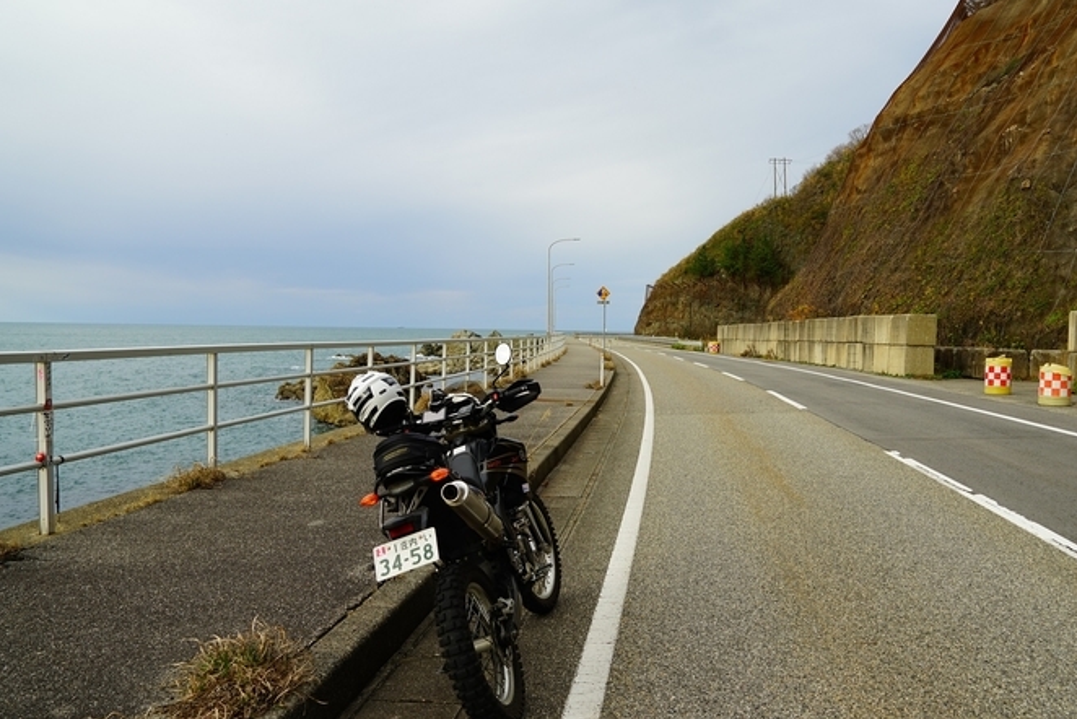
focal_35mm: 29
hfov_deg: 63.1
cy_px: 379
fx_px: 868
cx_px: 641
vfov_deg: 45.0
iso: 100
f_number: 6.7
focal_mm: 24
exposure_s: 1/90
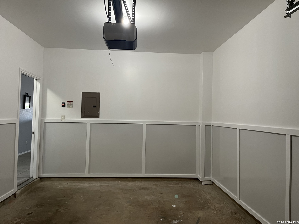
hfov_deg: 67.3
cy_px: 112
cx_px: 150
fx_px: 225
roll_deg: -0.9
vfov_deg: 53.1
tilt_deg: +1.4
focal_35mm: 26
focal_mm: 5.1
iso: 200
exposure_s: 1/60
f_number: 1.6
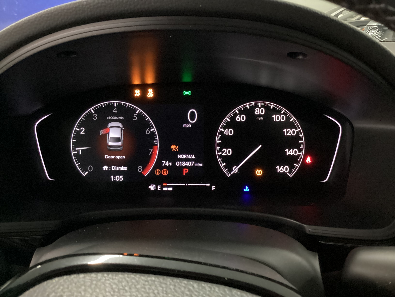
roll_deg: -1.0
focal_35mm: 31
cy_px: 148
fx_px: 354
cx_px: 198
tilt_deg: -20.6
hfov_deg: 58.4
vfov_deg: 45.4
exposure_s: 1/15
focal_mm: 3.3
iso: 800
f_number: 2.4
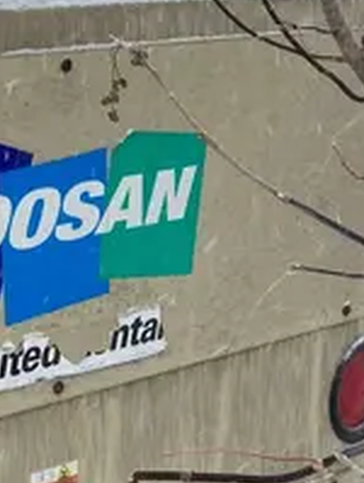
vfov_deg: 18.9
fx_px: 1439
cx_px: -214
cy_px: 387
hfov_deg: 13.4
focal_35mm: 103
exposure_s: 1/221
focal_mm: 3.99
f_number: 1.8
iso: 20
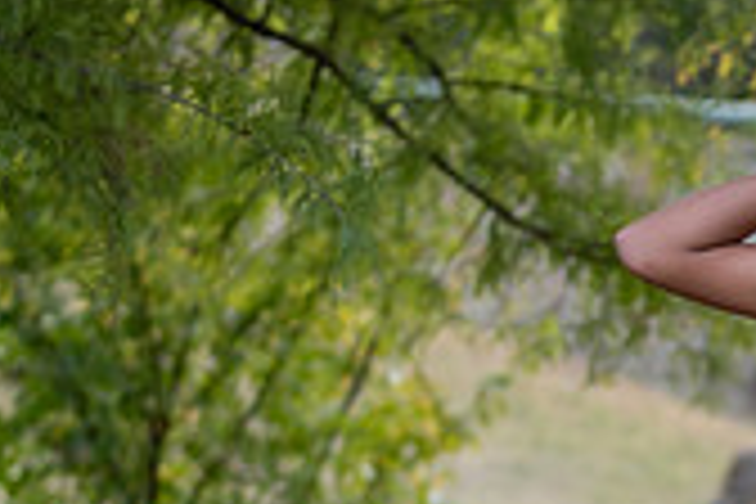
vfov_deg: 5.7
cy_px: 686
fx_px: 5061
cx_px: 927
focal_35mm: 241
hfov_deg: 8.4
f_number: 2.8
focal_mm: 70
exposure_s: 1/320
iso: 160
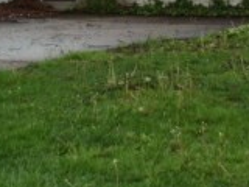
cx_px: 107
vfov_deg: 12.4
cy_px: -115
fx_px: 806
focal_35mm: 112
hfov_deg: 17.6
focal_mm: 5
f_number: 3.2
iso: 64
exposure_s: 1/80
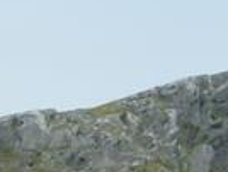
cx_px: -330
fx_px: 1762
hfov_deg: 7.0
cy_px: 588
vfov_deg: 5.2
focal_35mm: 267
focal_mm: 6.3
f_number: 5.6
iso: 80
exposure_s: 1/250
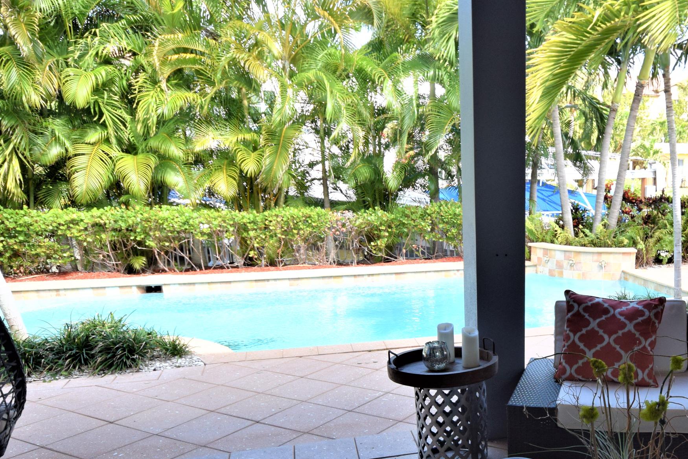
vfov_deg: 36.1
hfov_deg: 50.1
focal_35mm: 36
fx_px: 688
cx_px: 546
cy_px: 341
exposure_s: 1/250
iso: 400
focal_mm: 14
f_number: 8
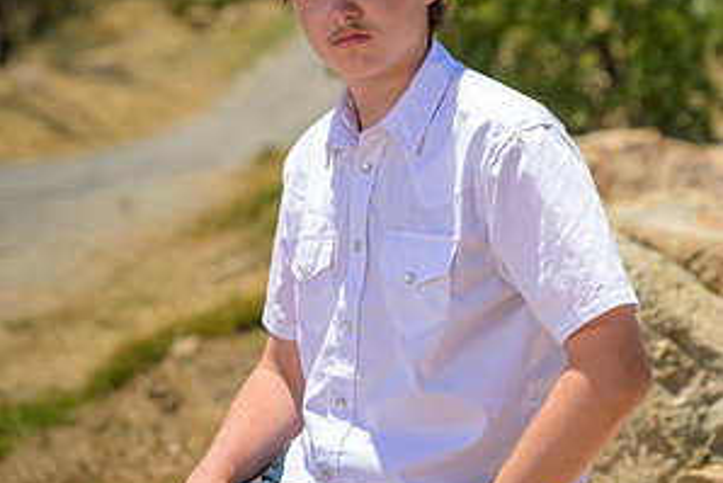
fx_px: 2913
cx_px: 362
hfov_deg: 14.1
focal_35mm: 145
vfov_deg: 9.5
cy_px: 129
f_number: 4
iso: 640
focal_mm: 96
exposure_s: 1/6400
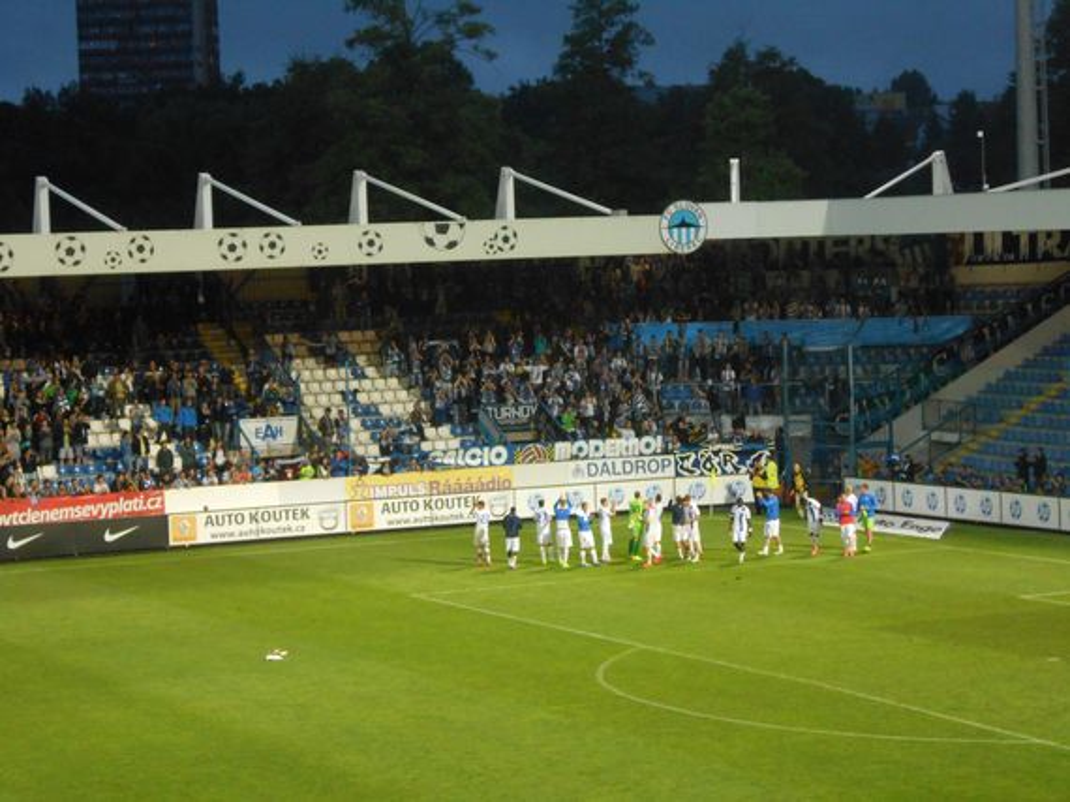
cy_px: 401
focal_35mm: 93
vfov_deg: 15.9
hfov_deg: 21.1
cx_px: 535
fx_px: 2873
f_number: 4.6
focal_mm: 16.5
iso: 400
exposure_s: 1/60
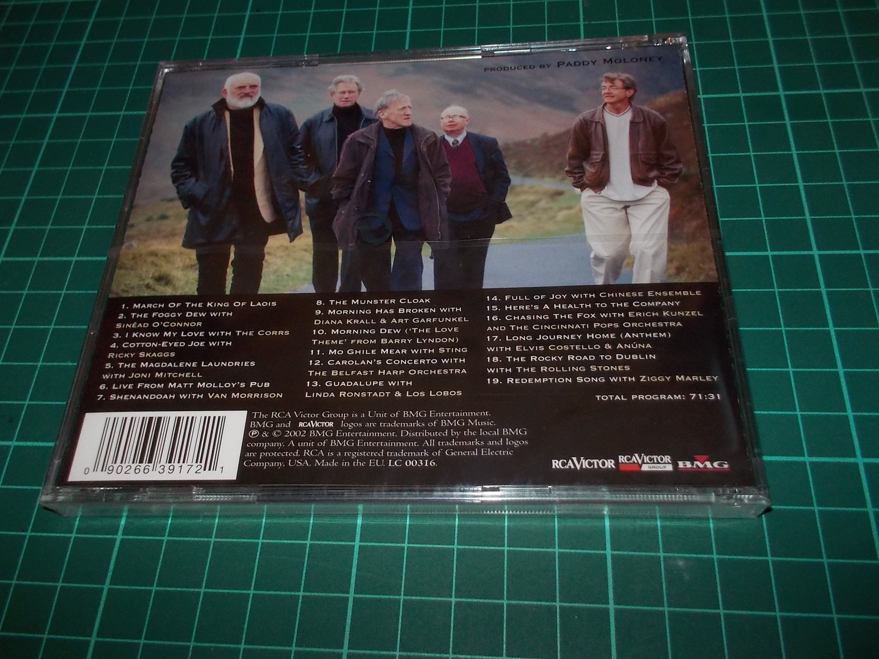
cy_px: 330
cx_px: 440
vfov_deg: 48.2
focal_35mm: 29
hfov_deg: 61.7
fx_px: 736
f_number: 3.3
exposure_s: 1/30
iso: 200
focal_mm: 4.1
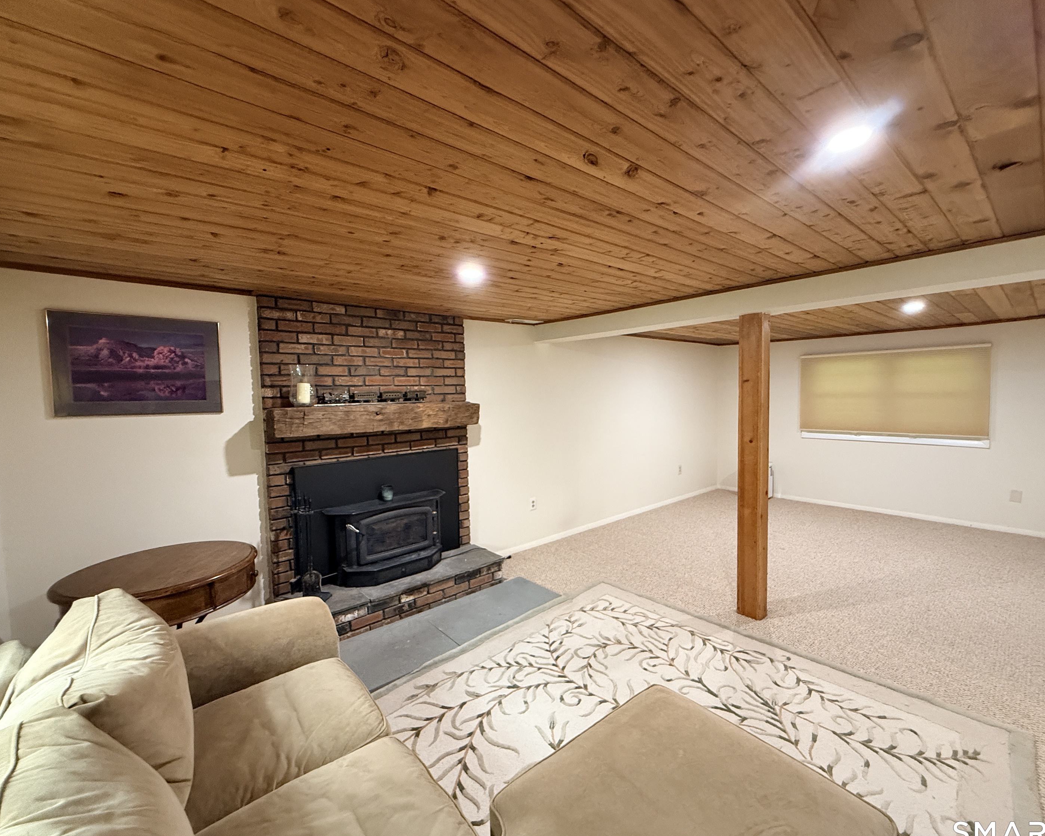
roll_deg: +0.9
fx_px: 464
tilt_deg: -3.5
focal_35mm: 15
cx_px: 550
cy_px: 422
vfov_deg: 84.0
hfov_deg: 96.7
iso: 640
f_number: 2.2
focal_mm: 2.22
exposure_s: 1/60
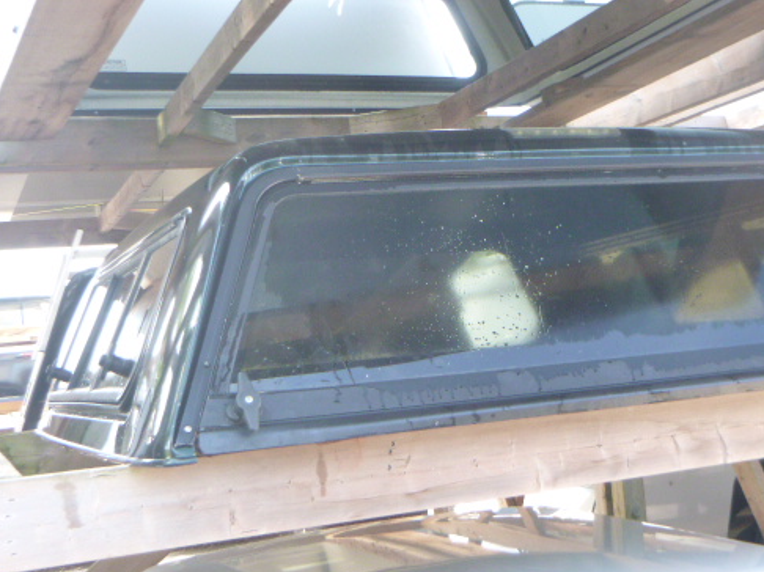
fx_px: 1191
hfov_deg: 35.5
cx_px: 453
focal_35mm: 54
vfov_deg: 27.0
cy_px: 251
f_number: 4.6
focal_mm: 7.3
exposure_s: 1/40
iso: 400
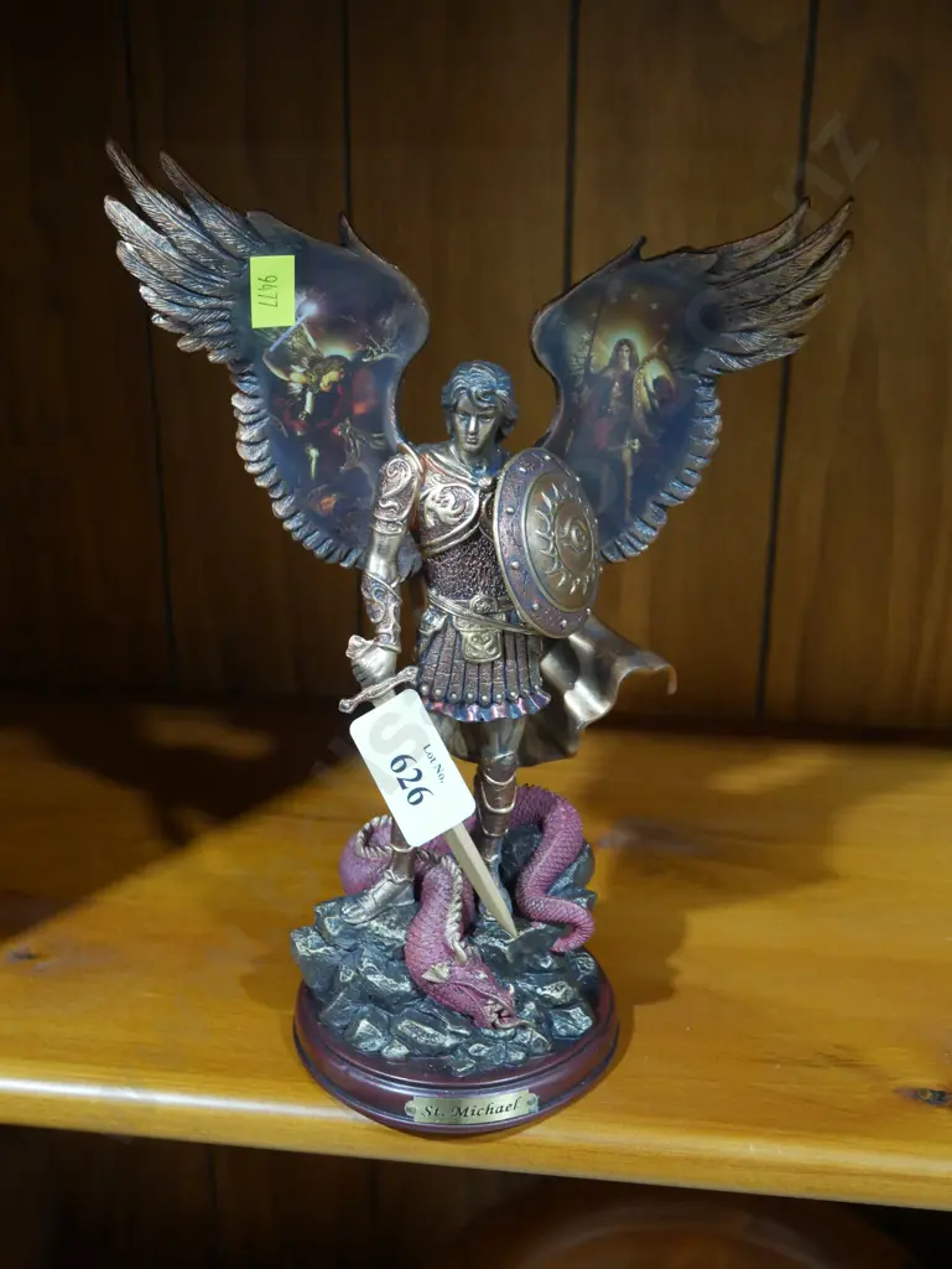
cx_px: 476
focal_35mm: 44
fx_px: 1612
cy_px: 634
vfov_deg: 42.9
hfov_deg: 32.9
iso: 1250
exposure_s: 1/60
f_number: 4.7
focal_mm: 22
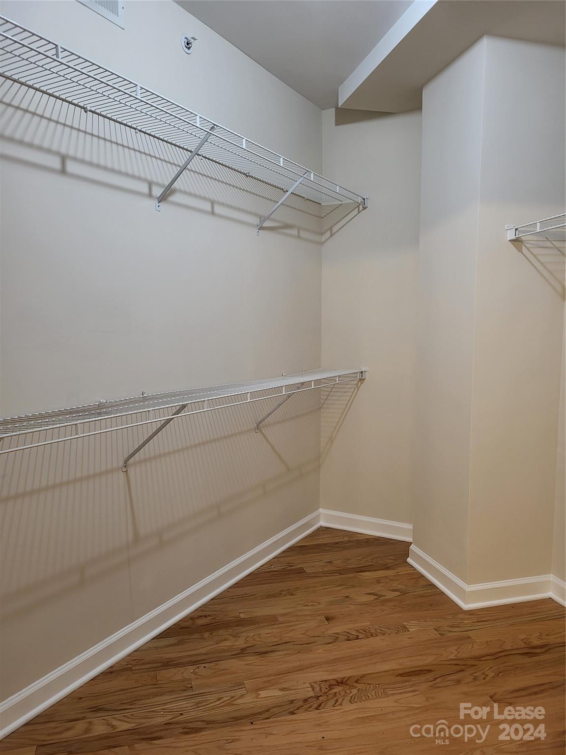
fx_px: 567
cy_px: 378
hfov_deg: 53.1
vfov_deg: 67.3
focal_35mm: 26
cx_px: 283
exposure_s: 1/40
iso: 200
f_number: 1.8
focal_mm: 5.4
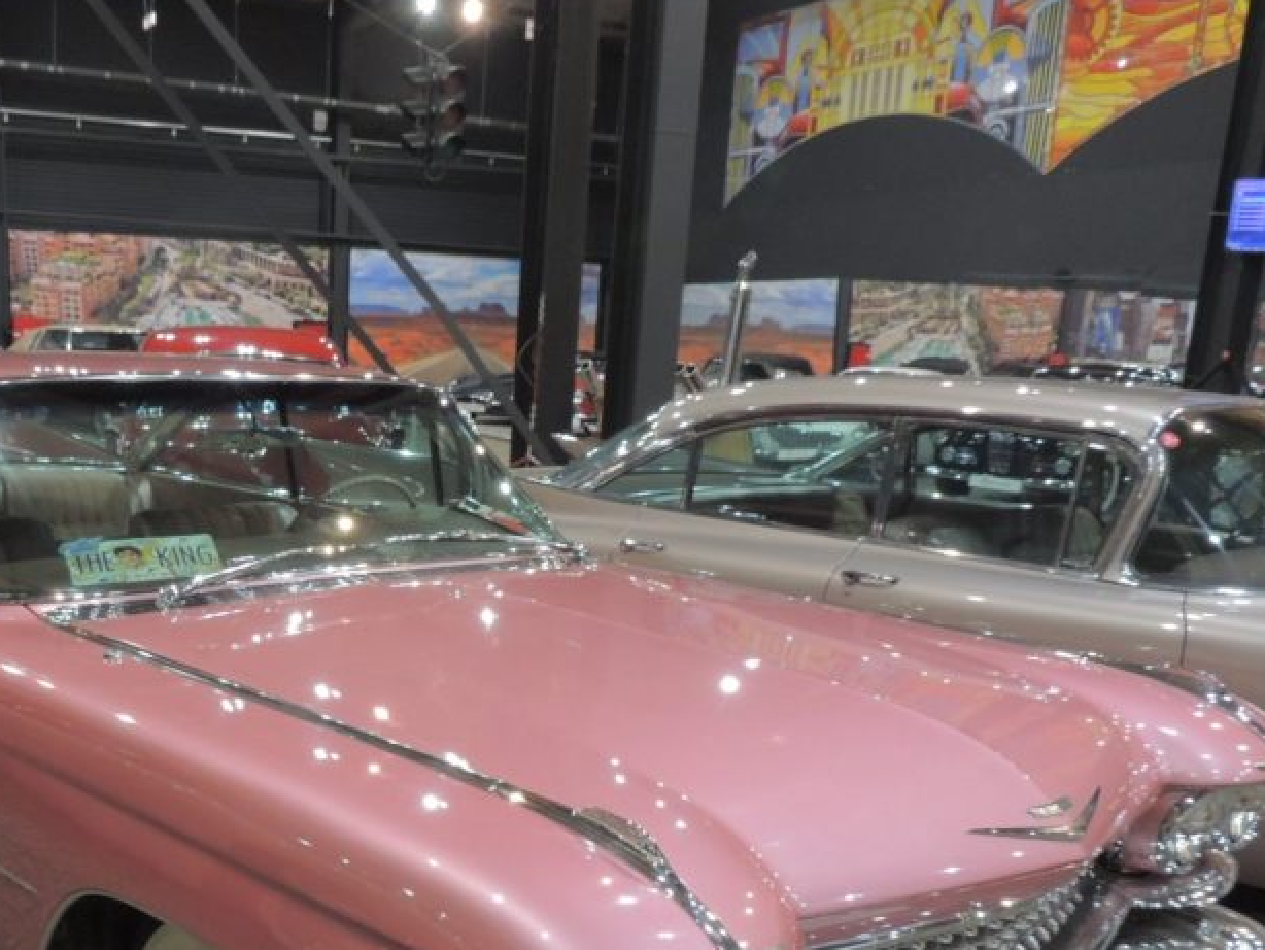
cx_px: 367
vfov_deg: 34.8
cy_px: 769
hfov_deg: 45.6
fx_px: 1462
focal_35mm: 40
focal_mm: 4.3
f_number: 3
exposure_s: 1/13
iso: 400
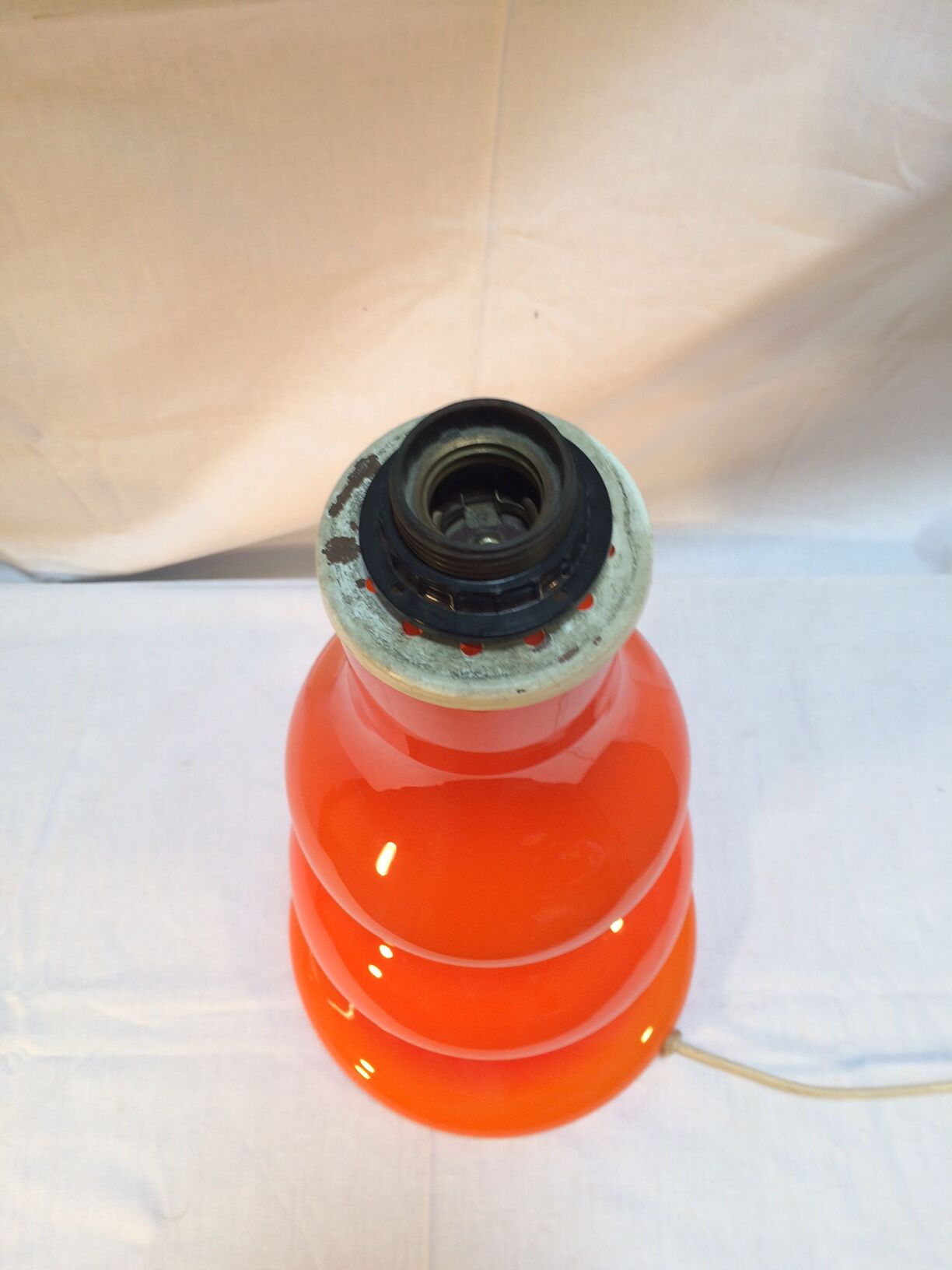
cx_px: 476
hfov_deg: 48.2
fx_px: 1063
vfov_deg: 61.7
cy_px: 635
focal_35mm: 29
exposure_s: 1/50
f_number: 2.2
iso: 40
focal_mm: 4.15
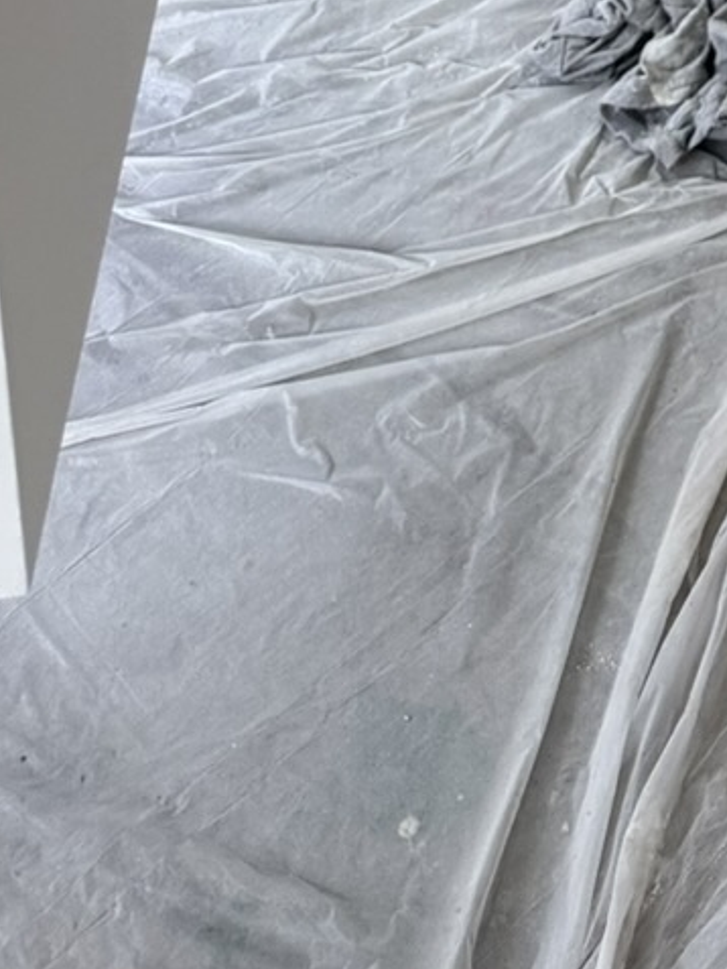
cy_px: -1105
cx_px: 1381
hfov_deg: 12.8
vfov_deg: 14.8
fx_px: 2883
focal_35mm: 103
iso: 125
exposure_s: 1/120
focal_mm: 6.76
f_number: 1.78
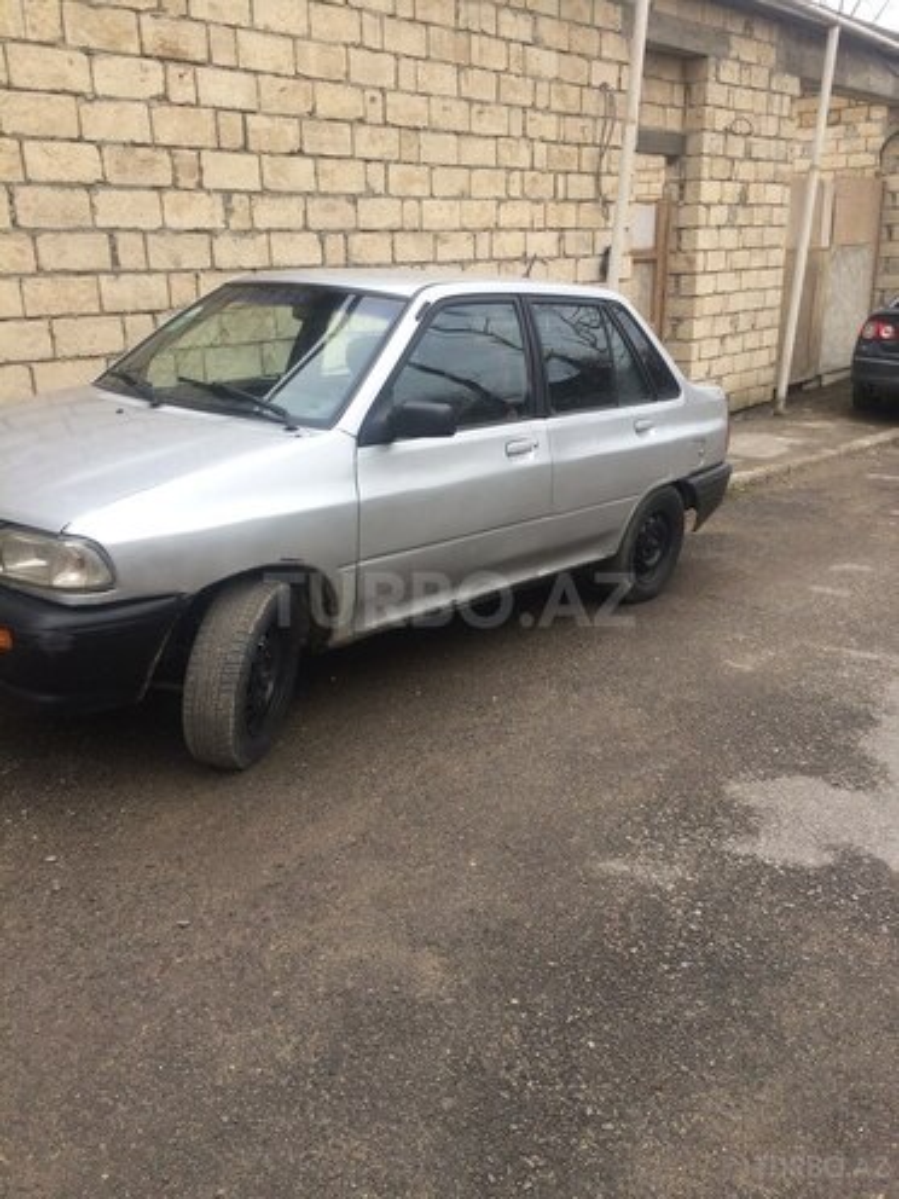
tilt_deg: -20.0
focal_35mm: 29
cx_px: 450
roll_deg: +1.9
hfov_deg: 48.2
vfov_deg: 61.7
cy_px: 600
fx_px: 1004
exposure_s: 1/219
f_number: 2.2
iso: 32
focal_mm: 4.15
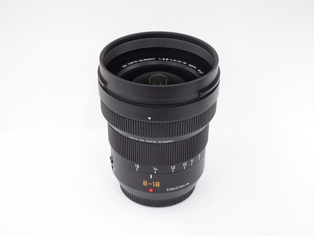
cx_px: 157
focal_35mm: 58
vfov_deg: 25.2
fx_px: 526
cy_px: 118
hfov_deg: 33.2
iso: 500
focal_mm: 9.87
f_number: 4.5
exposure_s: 1/60
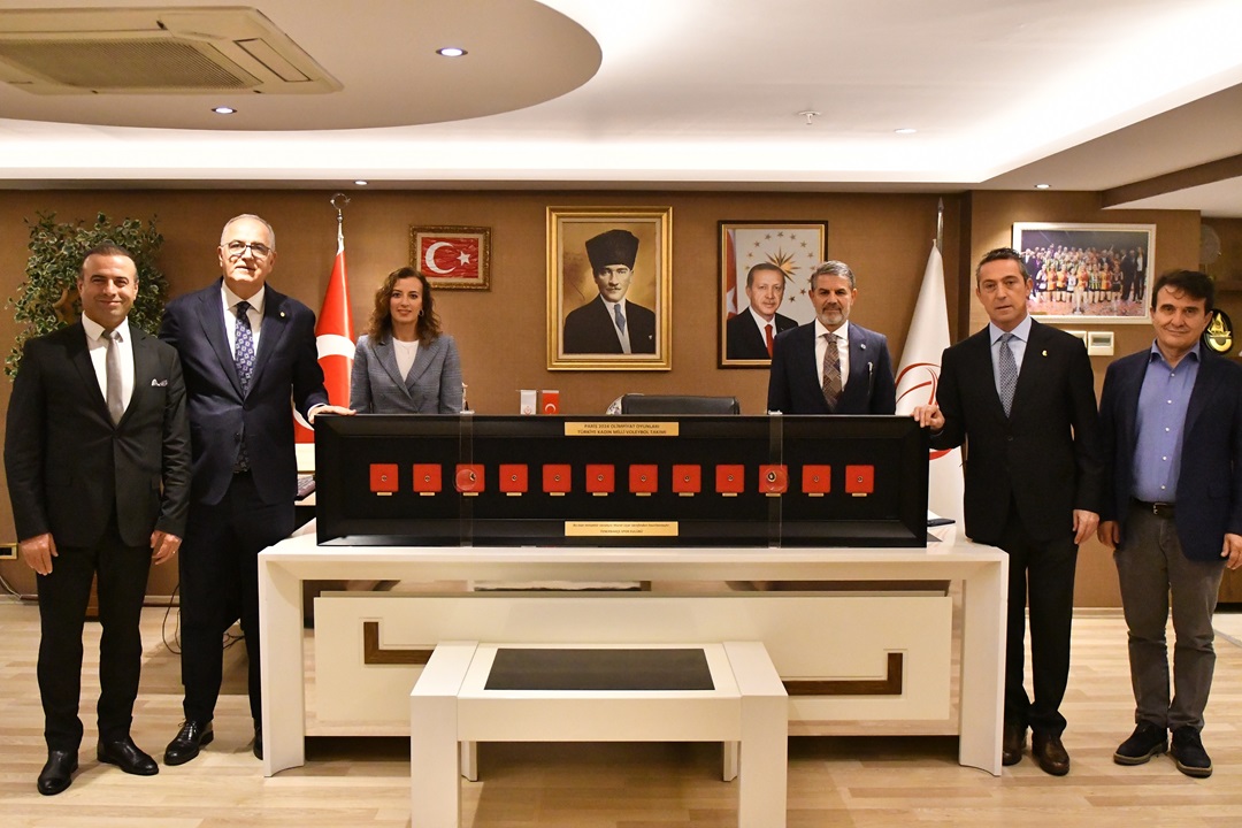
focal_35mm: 36
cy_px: 414
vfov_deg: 36.9
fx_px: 1242
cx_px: 621
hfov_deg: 53.1
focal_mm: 24
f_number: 2.8
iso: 6400
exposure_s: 1/500
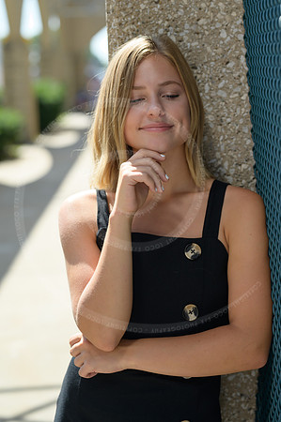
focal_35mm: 85
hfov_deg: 16.0
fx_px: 997
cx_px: 140
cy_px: 211
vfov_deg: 23.9
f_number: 3.2
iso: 160
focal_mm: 85
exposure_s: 1/800
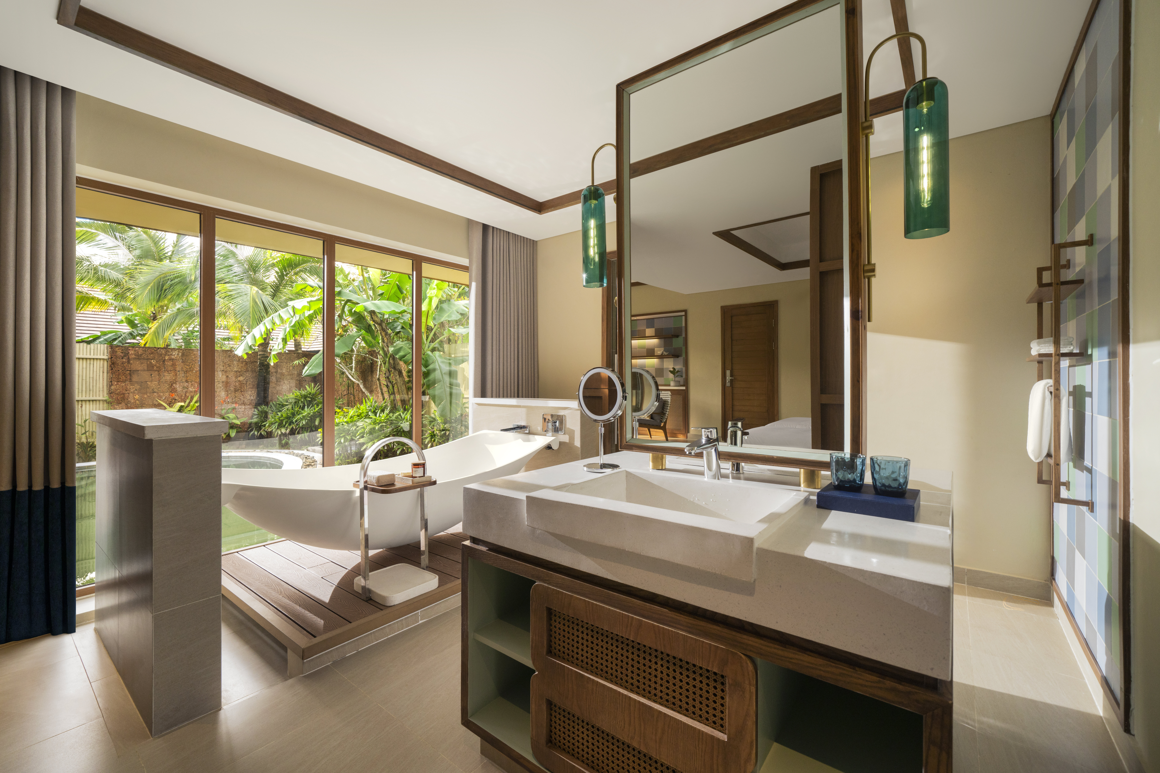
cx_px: 580
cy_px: 386
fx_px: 451
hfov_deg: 104.3
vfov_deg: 81.2
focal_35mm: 14
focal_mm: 14
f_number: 7.1
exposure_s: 1/40
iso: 500
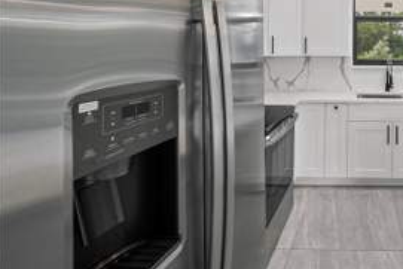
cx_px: 355
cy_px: 59
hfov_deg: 64.5
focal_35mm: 23
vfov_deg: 52.1
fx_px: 258
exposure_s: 1/3
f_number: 9
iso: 200
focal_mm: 13
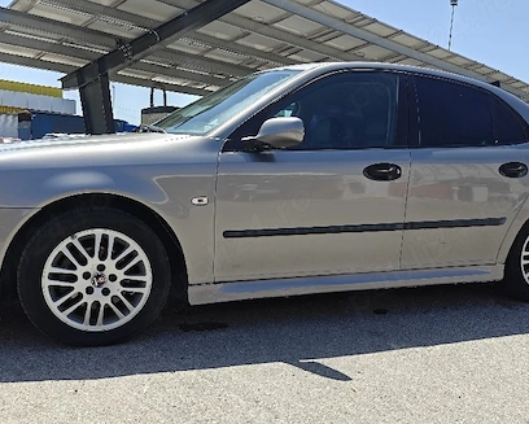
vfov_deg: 44.3
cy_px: 257
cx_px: 280
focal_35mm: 33
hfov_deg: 54.2
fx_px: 517
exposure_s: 1/3333
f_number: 1.6
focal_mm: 6.06
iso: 100
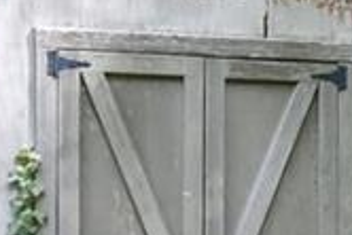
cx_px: 857
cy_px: 274
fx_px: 1928
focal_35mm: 197
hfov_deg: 9.3
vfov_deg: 6.9
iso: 4000
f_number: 11
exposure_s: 1/125
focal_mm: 32
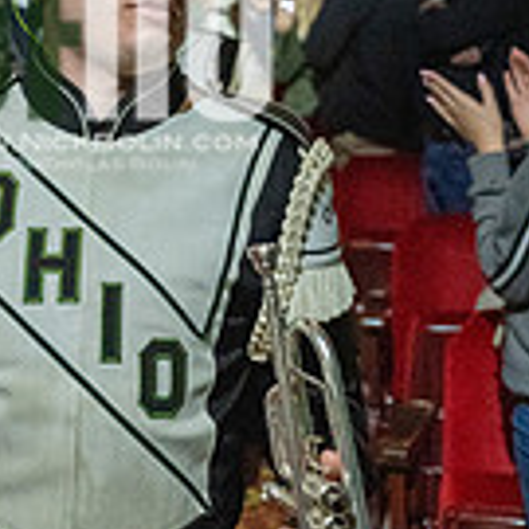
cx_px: 98
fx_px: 1228
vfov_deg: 23.7
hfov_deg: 23.9
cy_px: 59
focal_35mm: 71
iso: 12800
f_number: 2.8
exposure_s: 1/500
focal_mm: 25
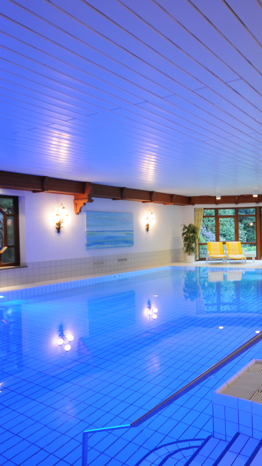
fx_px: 380
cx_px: 182
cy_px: 233
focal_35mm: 31
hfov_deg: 37.4
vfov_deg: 63.0
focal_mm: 13
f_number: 5
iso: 250
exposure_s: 1/2.5
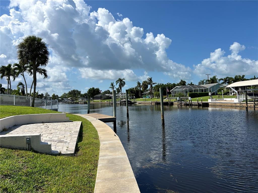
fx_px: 194
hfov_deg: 67.3
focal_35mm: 26
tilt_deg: +0.9
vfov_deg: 53.1
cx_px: 129
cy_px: 96
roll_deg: +2.2
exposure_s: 1/6579
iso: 50
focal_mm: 5.7
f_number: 1.5
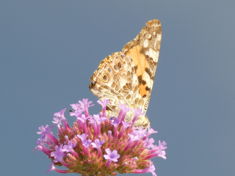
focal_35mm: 339
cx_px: 118
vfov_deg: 4.4
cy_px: 88
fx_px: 2302
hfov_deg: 5.8
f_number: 5.6
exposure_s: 1/100
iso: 100
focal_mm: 60.8
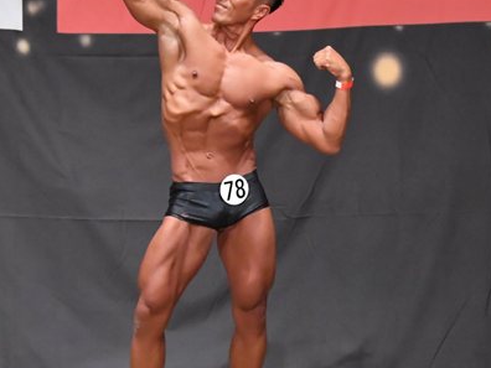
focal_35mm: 380
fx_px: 5390
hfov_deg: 5.2
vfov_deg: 3.9
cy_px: 192
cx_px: 211
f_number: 5.6
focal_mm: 135
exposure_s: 1/400
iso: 8000
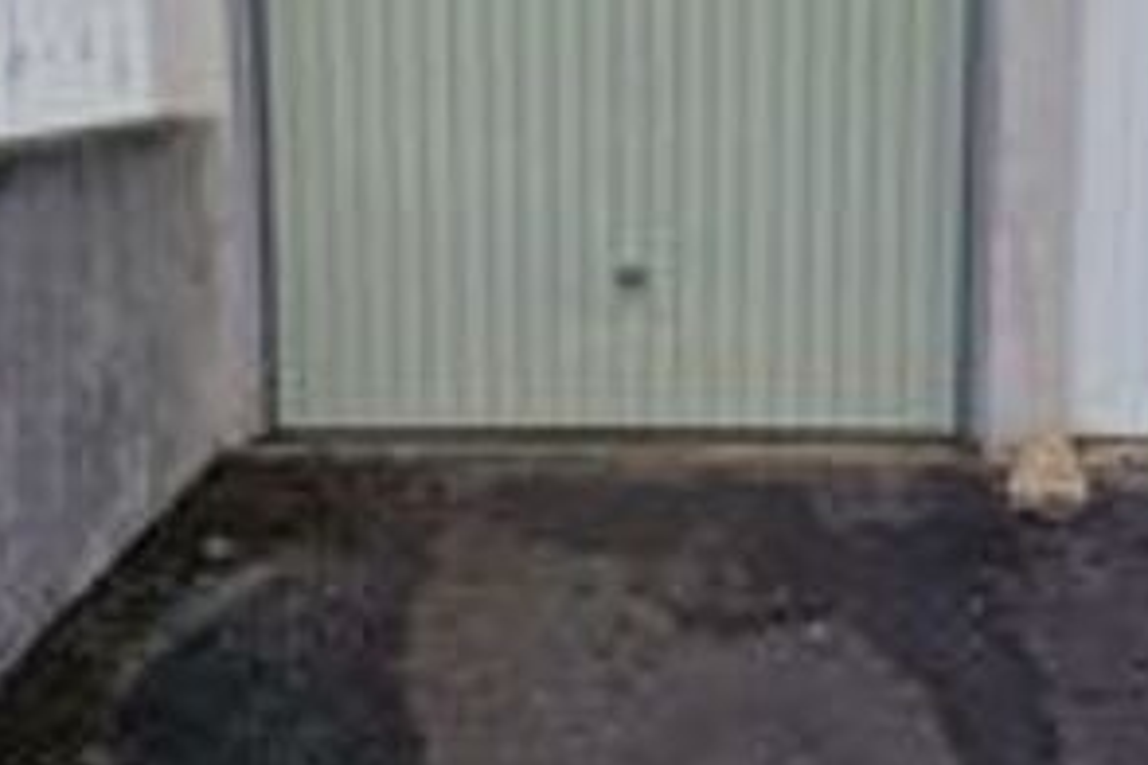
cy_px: 164
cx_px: 644
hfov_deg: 49.4
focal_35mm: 39
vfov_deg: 33.3
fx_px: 1244
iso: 50
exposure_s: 1/448
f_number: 1.8
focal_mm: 6.4
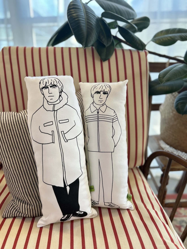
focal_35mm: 26
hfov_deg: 53.1
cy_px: 124
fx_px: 187
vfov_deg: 67.3
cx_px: 94
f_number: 1.5
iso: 64
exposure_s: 1/100
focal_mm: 5.7
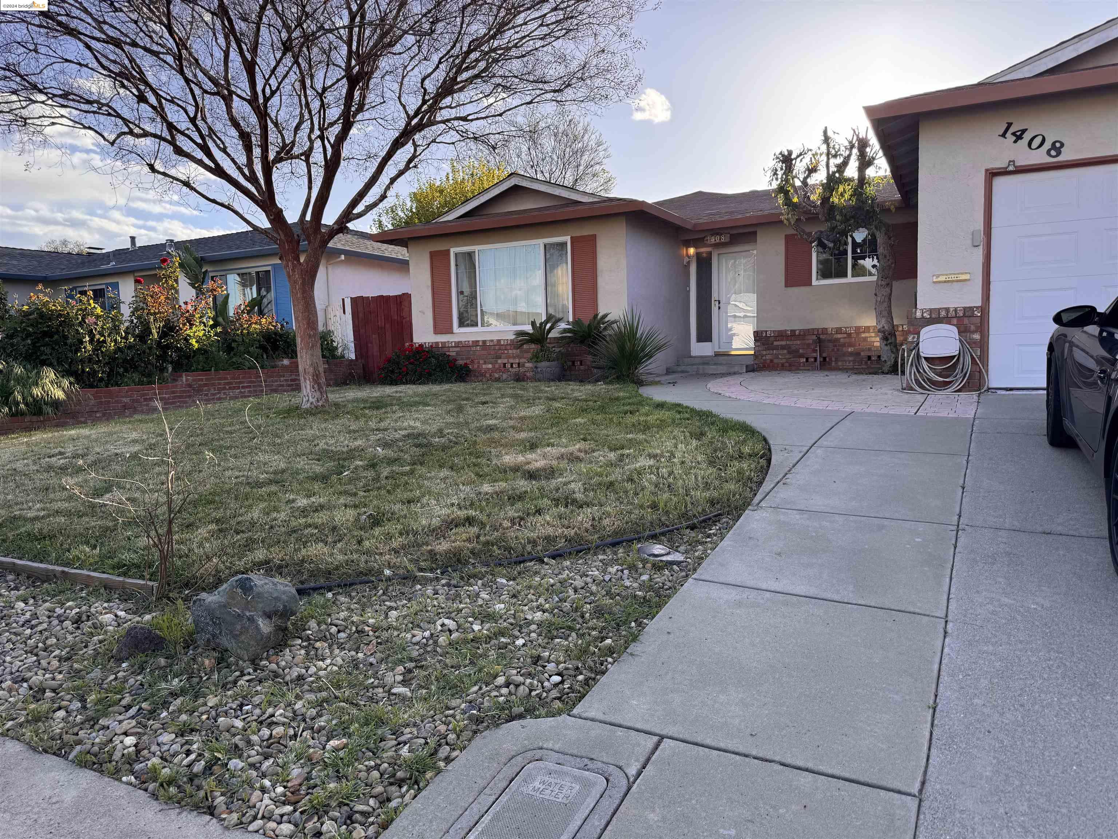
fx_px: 775
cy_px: 420
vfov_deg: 56.8
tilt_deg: -4.1
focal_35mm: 24
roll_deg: +1.3
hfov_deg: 71.6
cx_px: 559
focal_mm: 6.76
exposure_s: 1/1042
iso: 80
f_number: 1.78
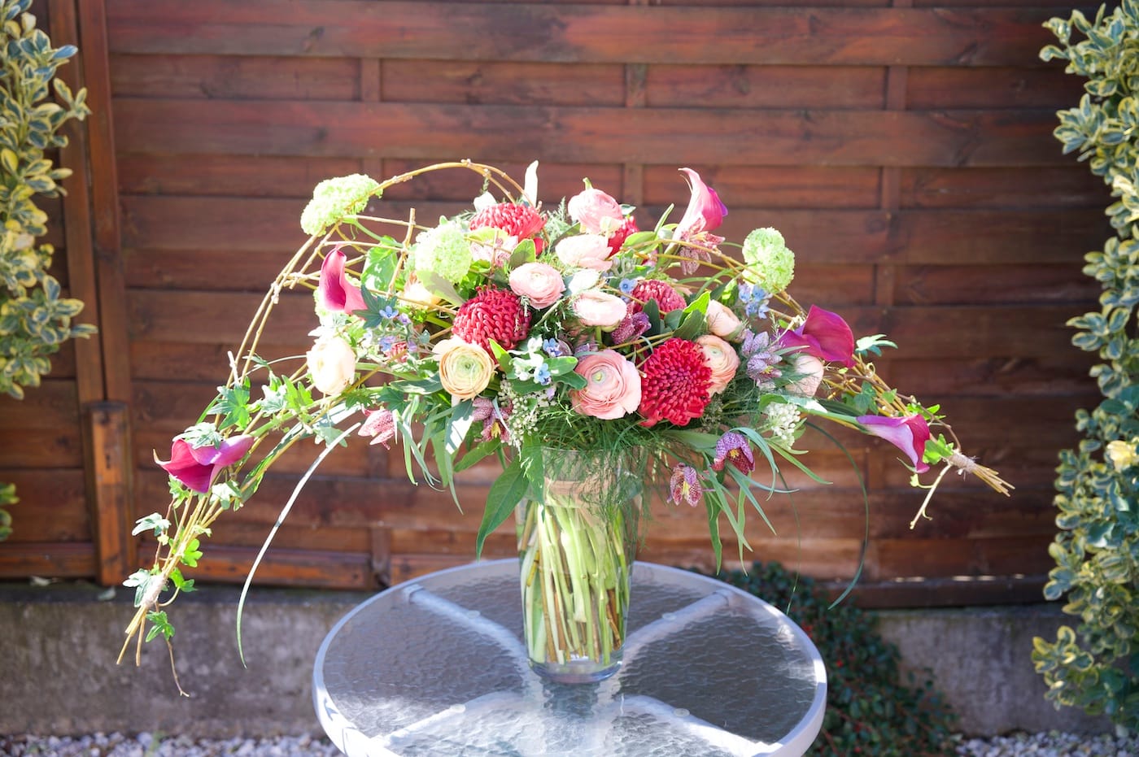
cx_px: 570
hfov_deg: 38.2
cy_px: 378
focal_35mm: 52
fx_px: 1644
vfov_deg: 25.9
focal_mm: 52
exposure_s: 1/100
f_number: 4
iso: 100
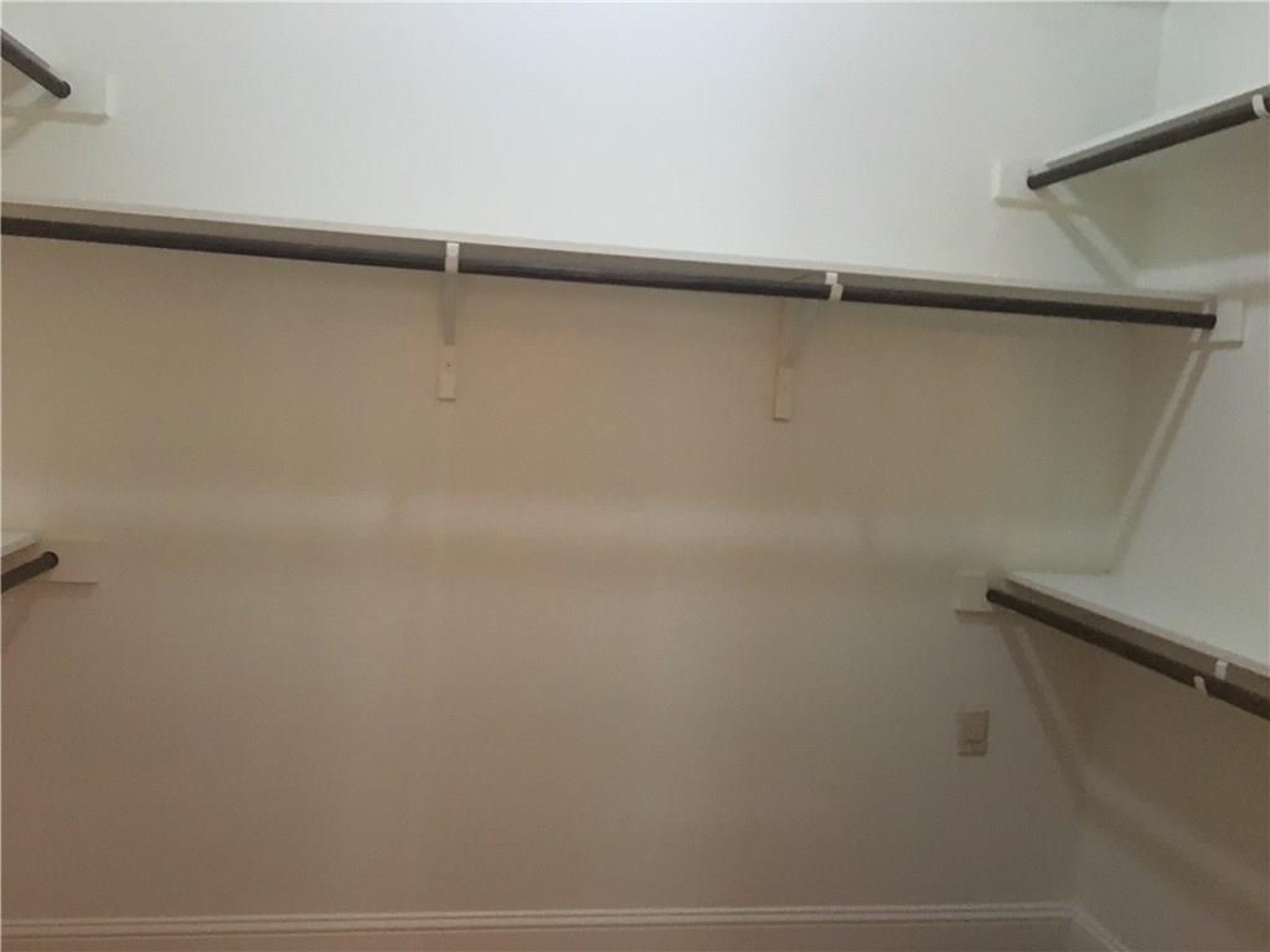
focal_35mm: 29
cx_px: 635
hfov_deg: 61.7
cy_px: 476
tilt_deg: -4.2
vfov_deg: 48.2
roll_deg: -2.8
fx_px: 1064
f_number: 2.2
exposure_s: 1/15
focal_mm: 4.15
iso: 250
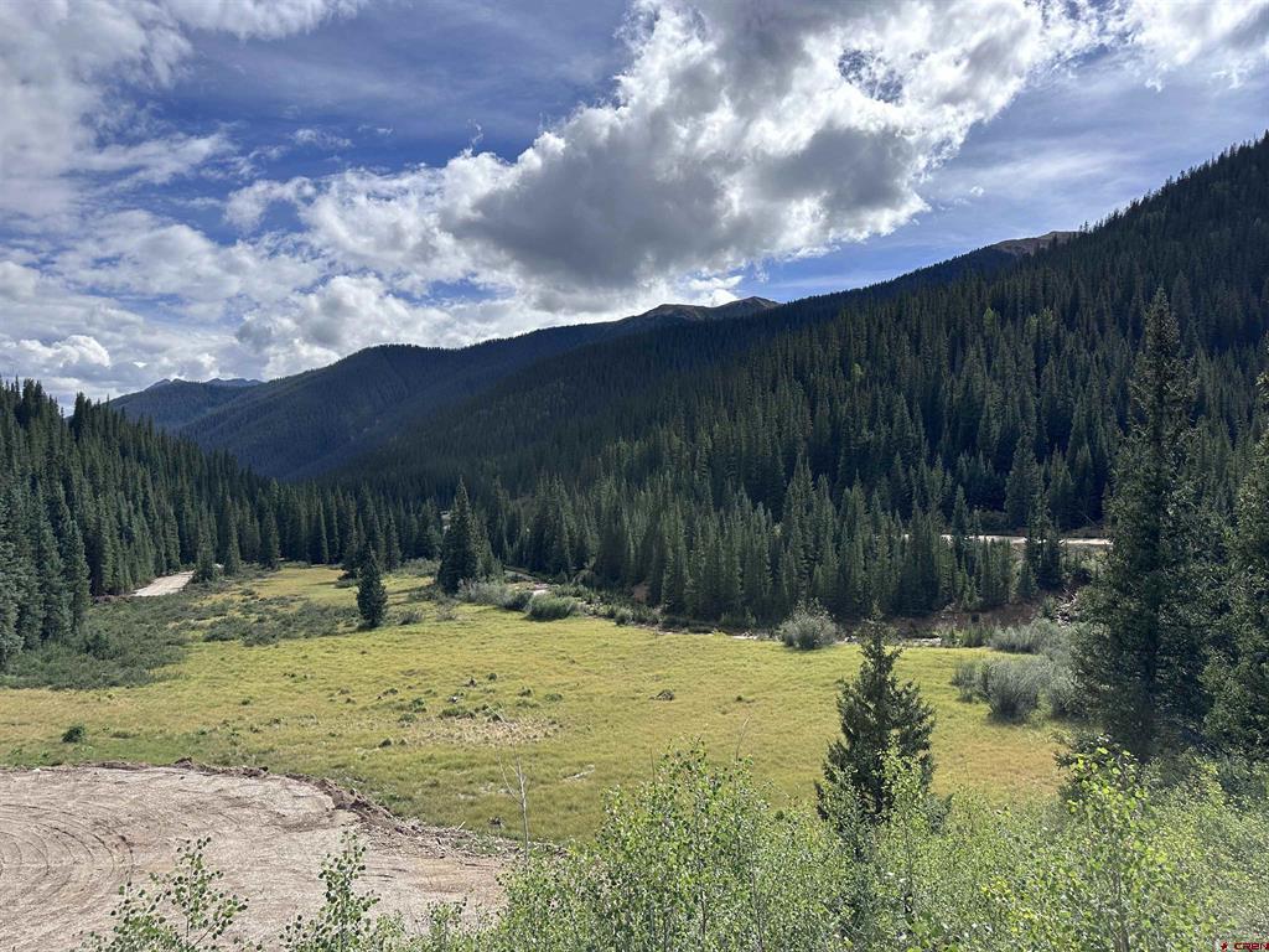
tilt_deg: +0.4
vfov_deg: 56.8
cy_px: 476
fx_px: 880
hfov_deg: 71.6
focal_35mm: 24
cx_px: 634
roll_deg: -0.2
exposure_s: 1/5525
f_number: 1.78
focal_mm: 6.86
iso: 80
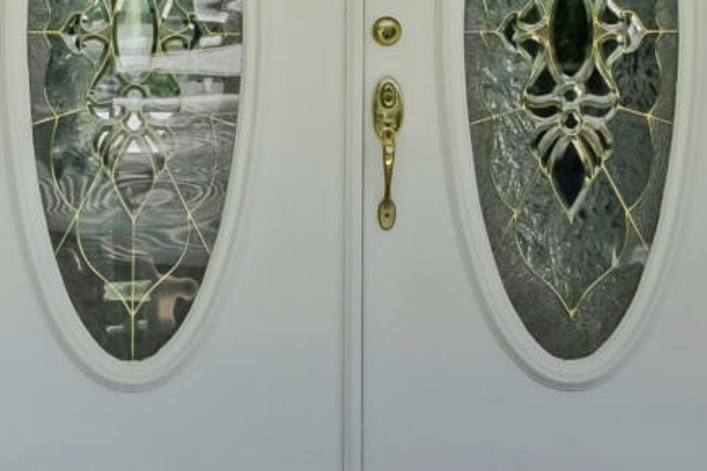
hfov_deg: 5.0
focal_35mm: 415
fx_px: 8147
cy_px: 215
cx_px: 327
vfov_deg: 3.3
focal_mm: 40
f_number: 9
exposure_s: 1/3200
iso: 250
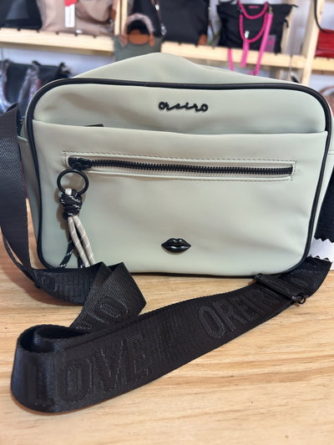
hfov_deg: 53.1
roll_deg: -4.0
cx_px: 167
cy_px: 222
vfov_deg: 67.3
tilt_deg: -20.4
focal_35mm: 26
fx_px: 334
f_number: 1.5
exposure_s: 1/70
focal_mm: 5.7
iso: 125
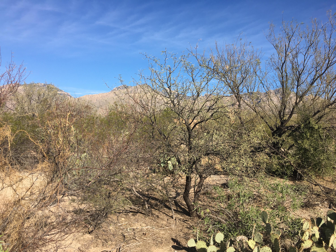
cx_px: 168
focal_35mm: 29
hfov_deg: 61.7
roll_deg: -3.0
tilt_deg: +2.1
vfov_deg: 48.2
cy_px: 126
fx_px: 281
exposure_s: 1/1374
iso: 25
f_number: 2.2
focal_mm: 4.15
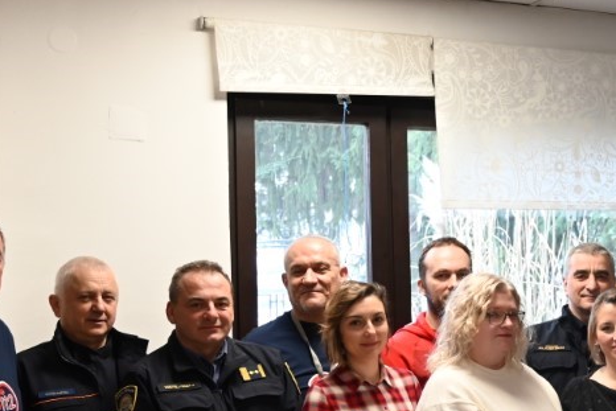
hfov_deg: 26.2
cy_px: 280
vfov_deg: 18.4
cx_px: 583
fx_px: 1267
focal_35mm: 74
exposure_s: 1/125
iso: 1800
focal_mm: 30
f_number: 4
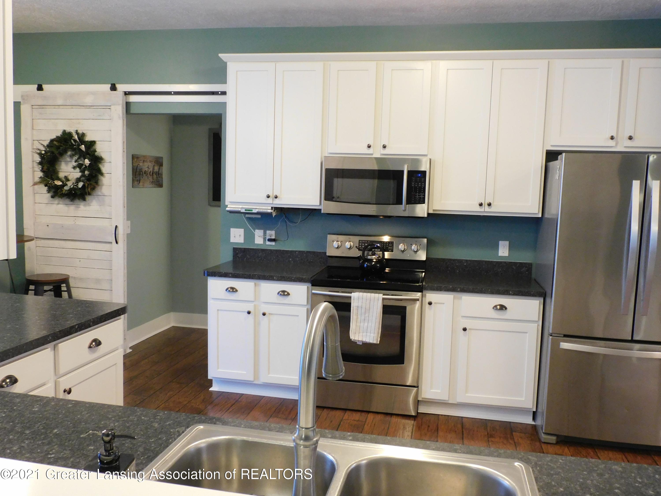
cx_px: 330
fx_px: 573
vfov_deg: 46.8
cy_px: 248
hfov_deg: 60.0
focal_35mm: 30
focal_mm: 5.4
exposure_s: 1/13
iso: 400
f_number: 3.5
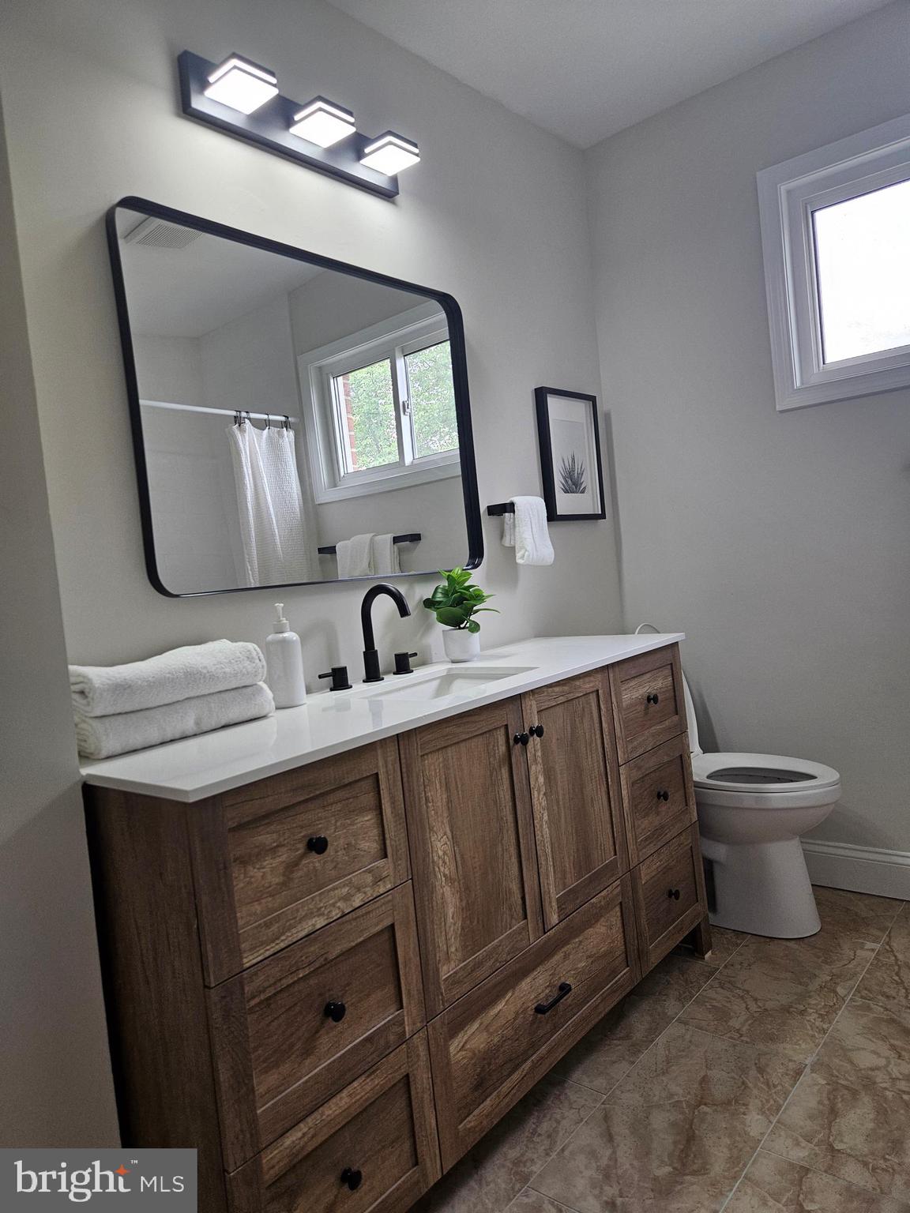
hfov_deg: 58.9
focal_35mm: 23
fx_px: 806
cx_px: 455
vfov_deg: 73.9
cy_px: 606
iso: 125
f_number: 1.8
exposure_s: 1/207
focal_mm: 5.4
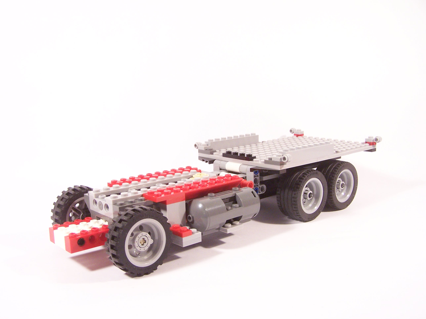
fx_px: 468
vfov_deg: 37.7
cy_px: 160
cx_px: 213
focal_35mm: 38
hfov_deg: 49.0
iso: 200
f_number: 3.6
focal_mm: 6.3
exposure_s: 1/20
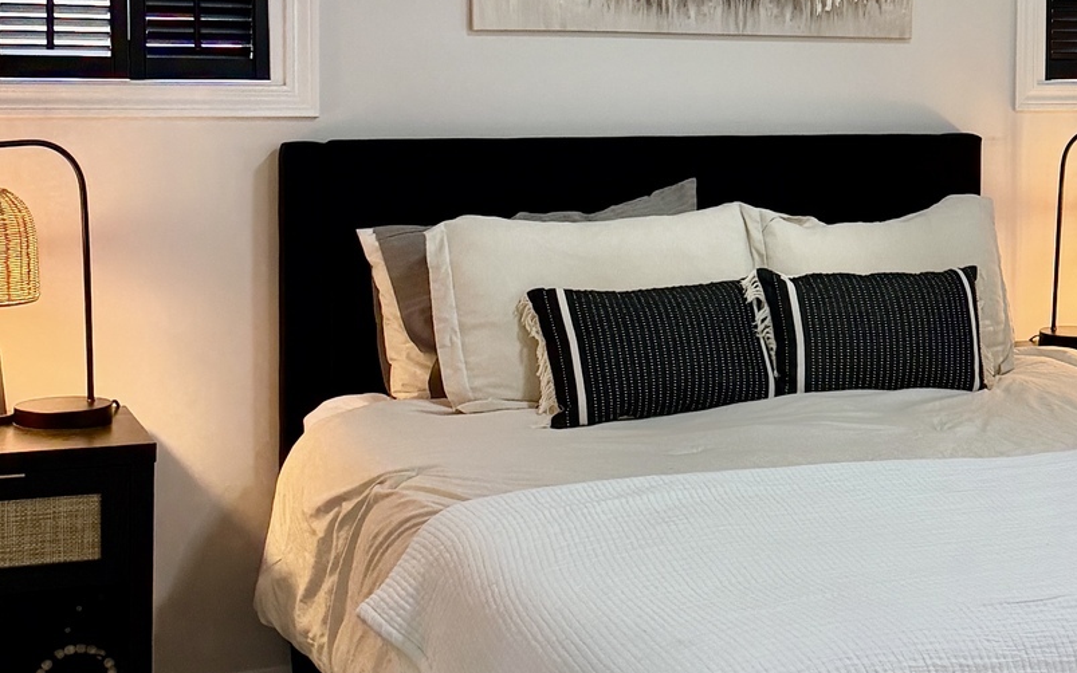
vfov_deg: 17.7
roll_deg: -0.6
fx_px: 2143
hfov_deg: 26.9
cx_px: 1041
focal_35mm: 73
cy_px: 157
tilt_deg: -4.4
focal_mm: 6.76
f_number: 1.78
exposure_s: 1/120
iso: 250
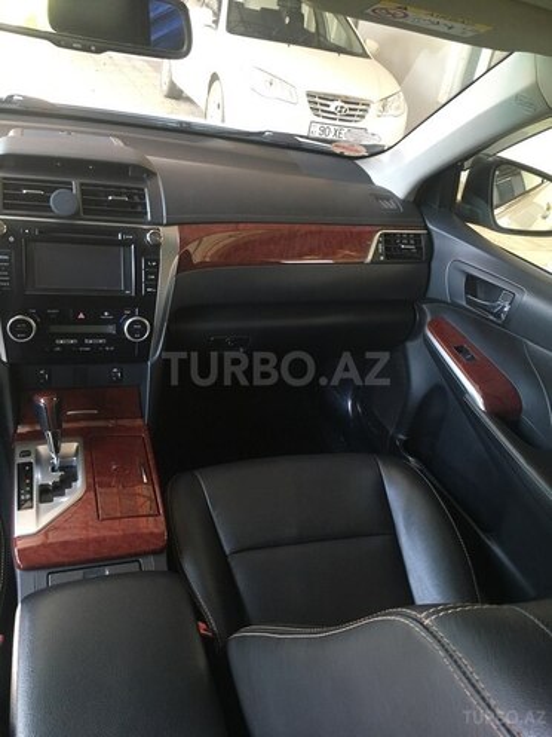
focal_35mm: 29
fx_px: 617
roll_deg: -11.1
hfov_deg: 48.2
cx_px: 276
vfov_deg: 61.7
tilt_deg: -29.8
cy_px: 368
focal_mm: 4.15
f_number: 2.2
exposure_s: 1/33
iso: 160
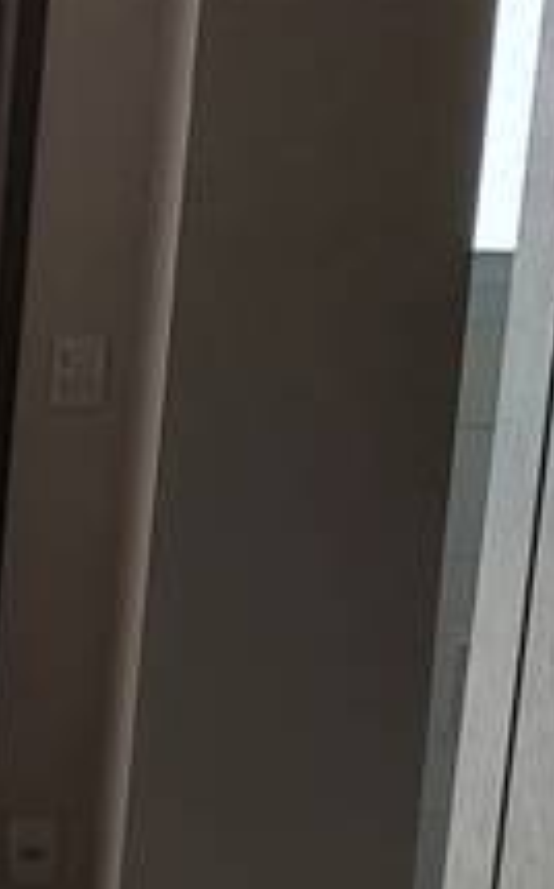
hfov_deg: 8.8
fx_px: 3098
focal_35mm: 128
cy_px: 815
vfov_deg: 16.1
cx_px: -988
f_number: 1.8
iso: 40
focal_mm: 5.23
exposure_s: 1/159
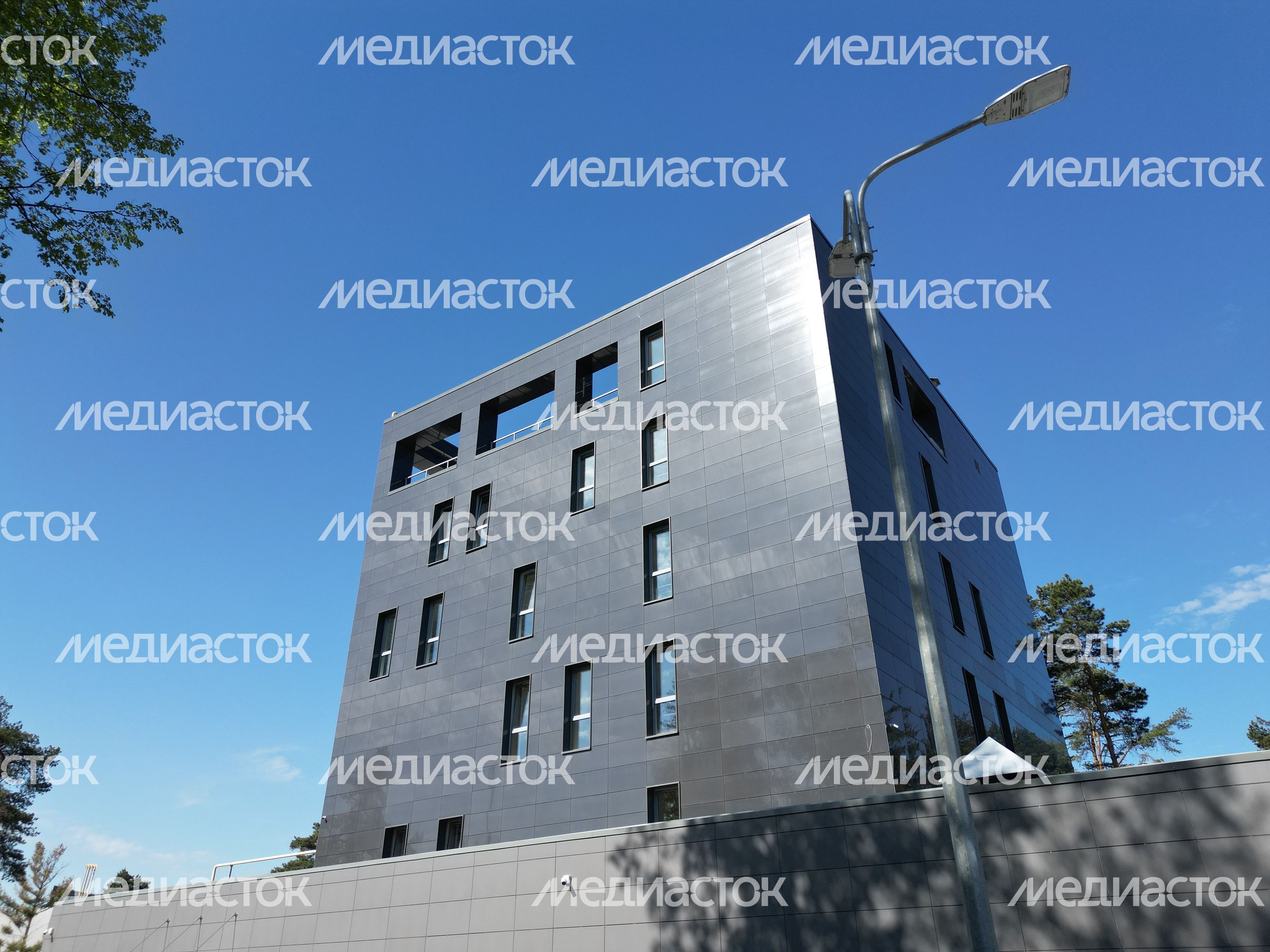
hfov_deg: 71.6
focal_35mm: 24
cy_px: 476
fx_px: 881
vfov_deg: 56.8
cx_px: 635
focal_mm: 6.72
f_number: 1.7
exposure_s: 1/200
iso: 100
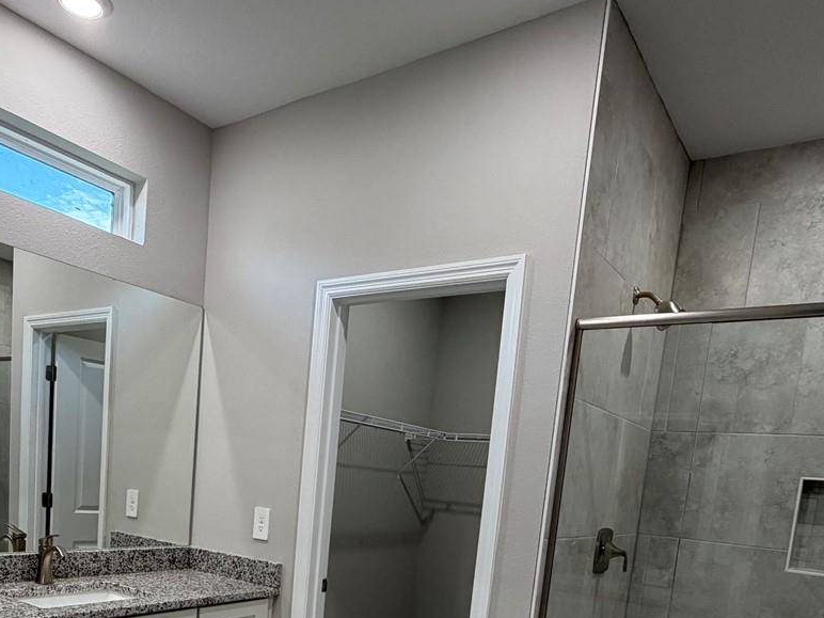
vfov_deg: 43.7
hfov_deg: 61.4
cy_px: 564
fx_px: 690
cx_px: 353
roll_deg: -4.6
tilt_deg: -8.1
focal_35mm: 29
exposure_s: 1/120
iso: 160
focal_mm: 2.22
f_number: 2.2
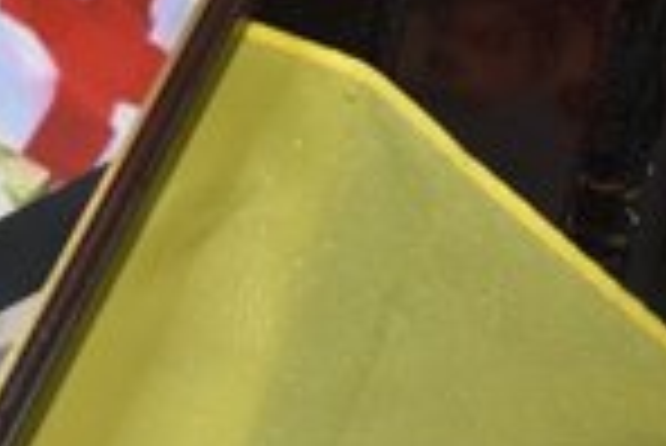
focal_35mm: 97
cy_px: -52
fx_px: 1796
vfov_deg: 13.8
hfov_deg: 20.1
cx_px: -58
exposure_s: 1/60
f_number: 3.8
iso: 2800
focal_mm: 24
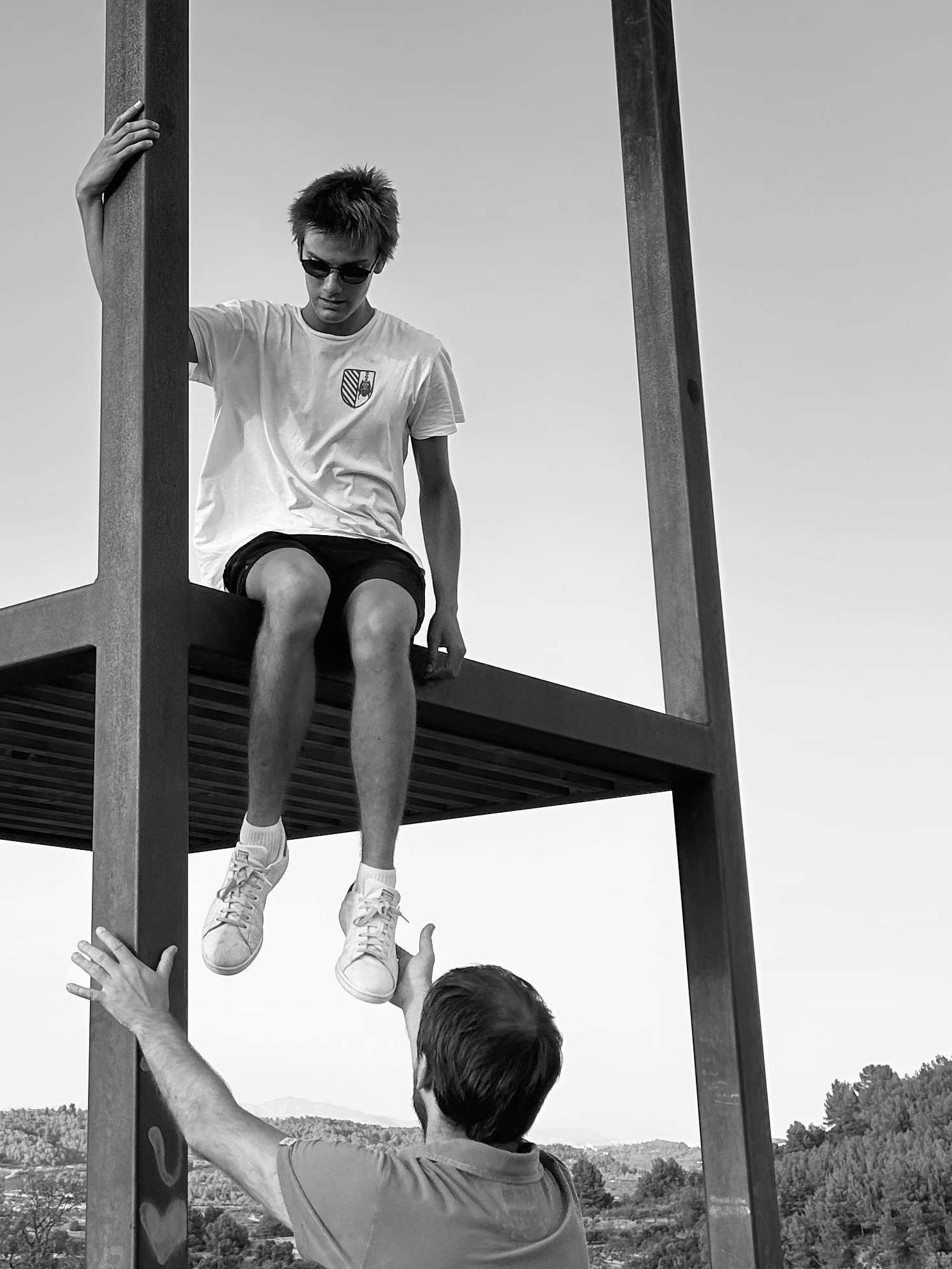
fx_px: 1944
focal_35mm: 53
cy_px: 484
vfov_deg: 36.0
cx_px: 173
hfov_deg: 26.9
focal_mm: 5.7
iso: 50
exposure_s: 1/2045
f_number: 1.5
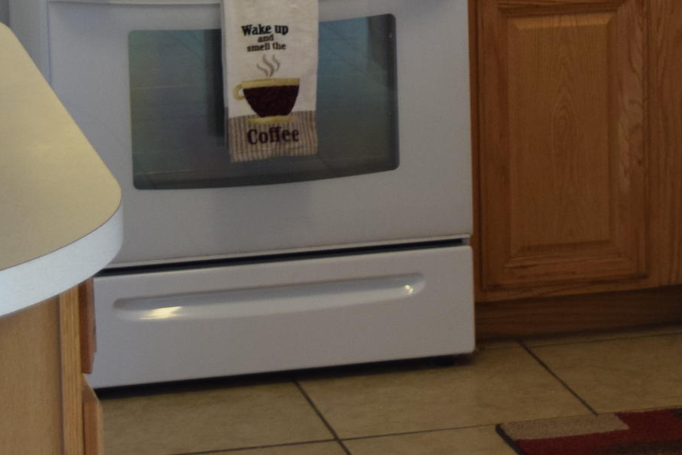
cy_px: -147
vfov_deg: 8.5
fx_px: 3031
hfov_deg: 12.8
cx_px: 521
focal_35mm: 160
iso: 560
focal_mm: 32
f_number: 4.5
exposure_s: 1/60
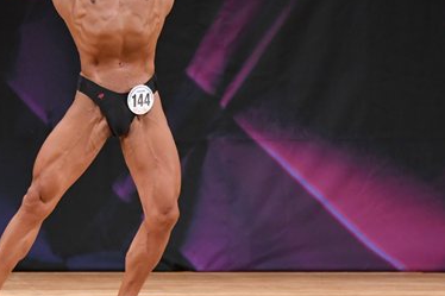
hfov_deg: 3.9
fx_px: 6536
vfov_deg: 2.6
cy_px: 64
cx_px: 85
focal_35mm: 529
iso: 3200
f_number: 5.6
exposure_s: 1/400
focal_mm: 170
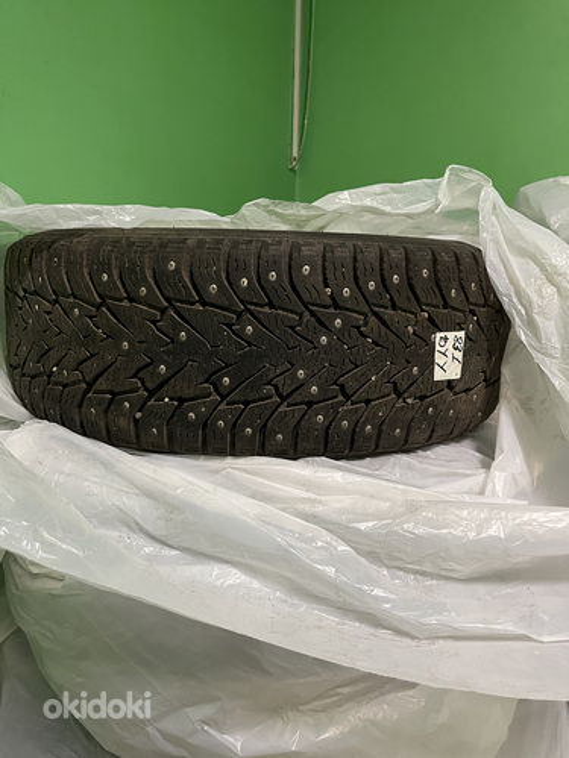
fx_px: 570
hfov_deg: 53.1
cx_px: 284
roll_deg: +0.3
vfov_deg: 67.3
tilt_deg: -10.2
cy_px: 379
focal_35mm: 26
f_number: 1.6
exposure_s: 1/50
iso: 320
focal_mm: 5.1
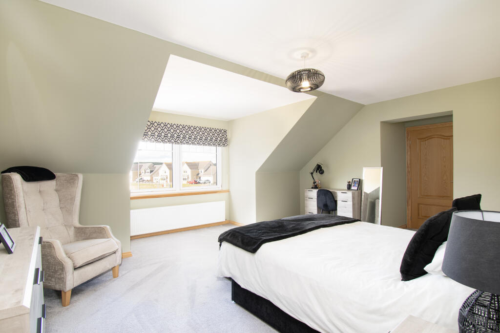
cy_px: 166
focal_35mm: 17
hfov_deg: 93.3
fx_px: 236
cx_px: 250
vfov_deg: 70.4
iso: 250
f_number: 8
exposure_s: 1/4
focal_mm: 11.5
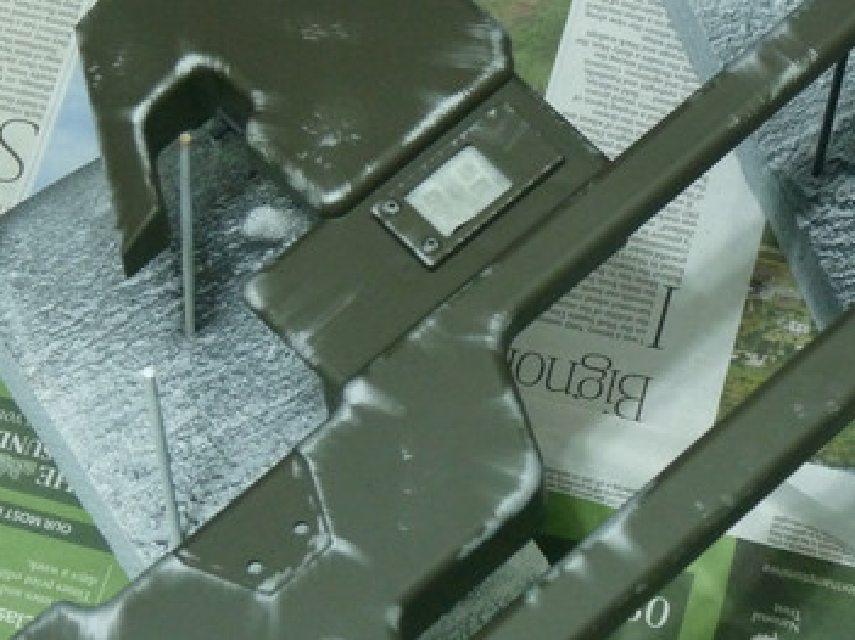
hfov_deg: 11.9
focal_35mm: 166
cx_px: 648
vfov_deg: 8.9
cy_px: 214
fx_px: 4099
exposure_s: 1/8
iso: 400
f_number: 3.4
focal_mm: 16.1
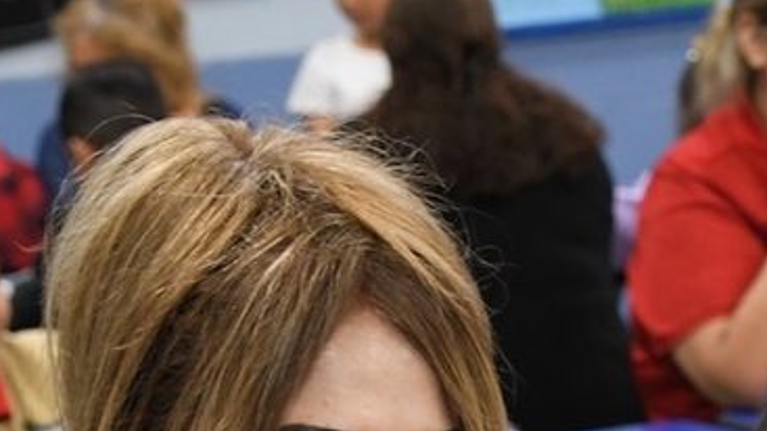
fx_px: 3090
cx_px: 644
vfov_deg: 7.8
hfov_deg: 14.1
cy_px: 661
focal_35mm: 152
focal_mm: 35
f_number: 5.6
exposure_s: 1/60
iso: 2000
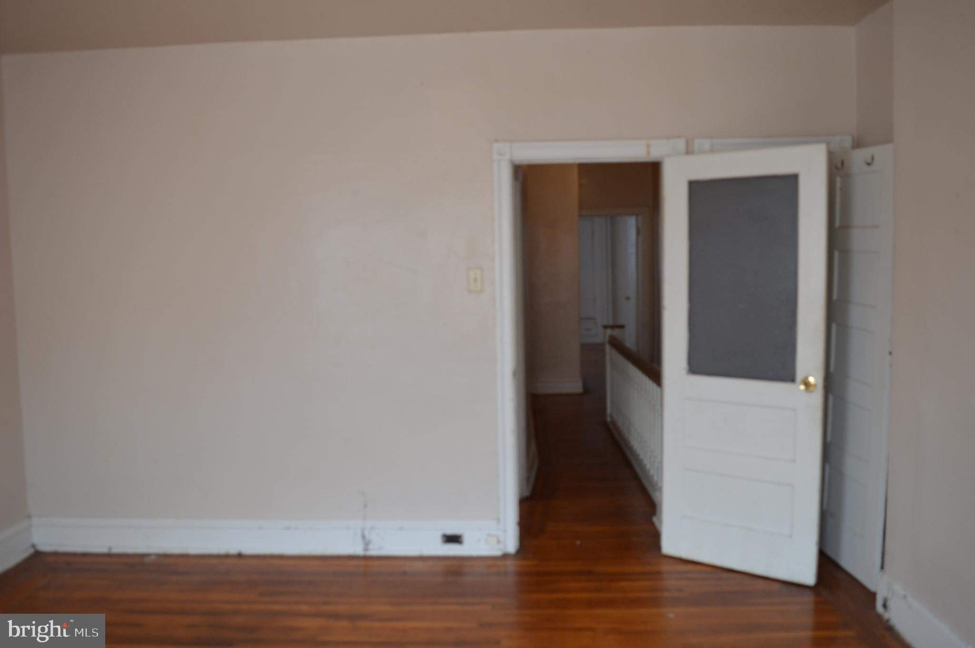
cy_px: 324
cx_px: 488
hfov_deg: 67.4
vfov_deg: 47.8
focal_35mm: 27
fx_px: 730
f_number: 4.5
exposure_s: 1/80
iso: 400
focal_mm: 18
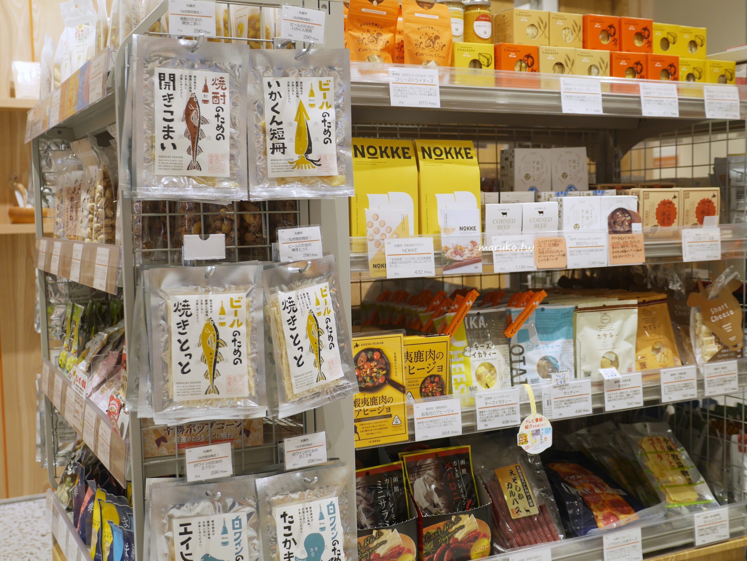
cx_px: 374
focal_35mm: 44
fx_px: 950
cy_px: 280
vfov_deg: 32.9
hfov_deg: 42.9
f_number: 2.8
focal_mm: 22
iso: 200
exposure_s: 1/60
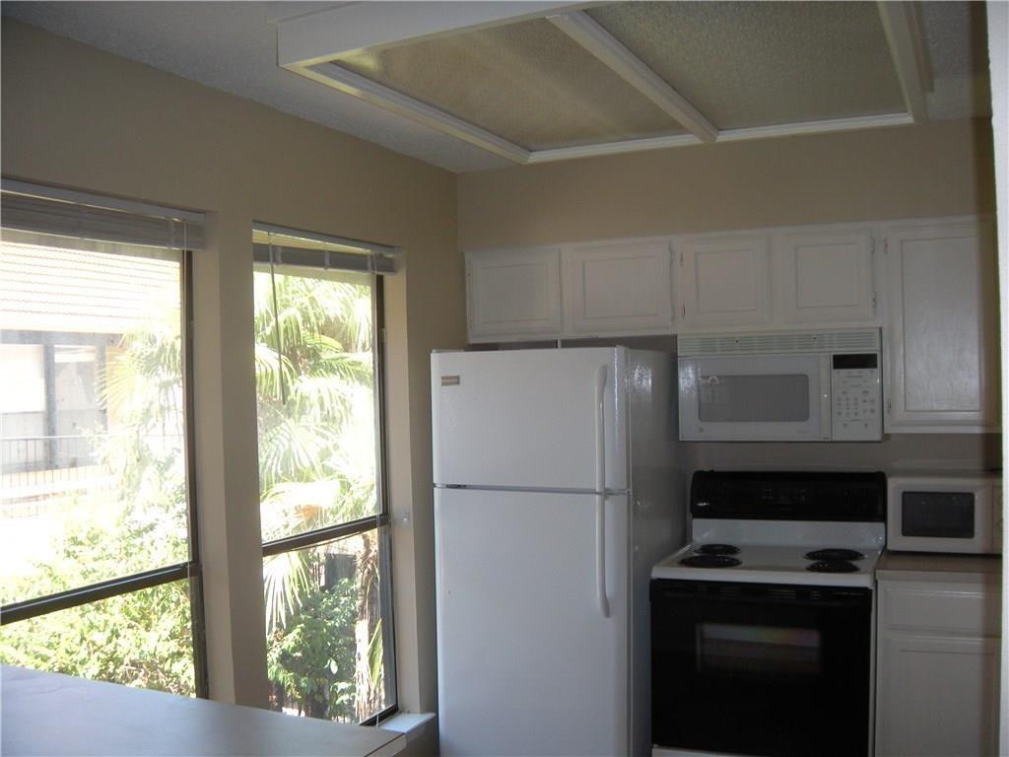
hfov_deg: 52.6
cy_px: 378
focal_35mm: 35
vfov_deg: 40.7
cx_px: 504
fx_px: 1020
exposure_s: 1/60.4
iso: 94
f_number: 3.8
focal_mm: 5.9
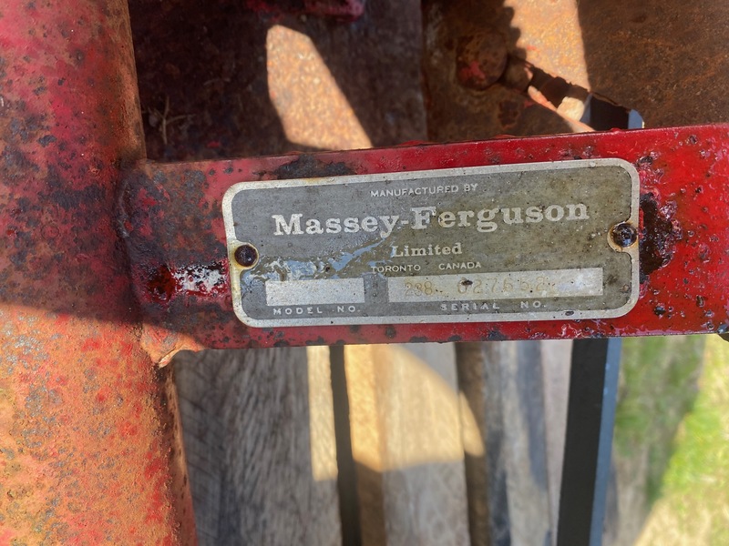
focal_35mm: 26
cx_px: 364
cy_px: 273
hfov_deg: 67.3
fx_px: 548
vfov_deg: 53.1
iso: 32
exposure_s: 1/351
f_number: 1.8
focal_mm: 4.25
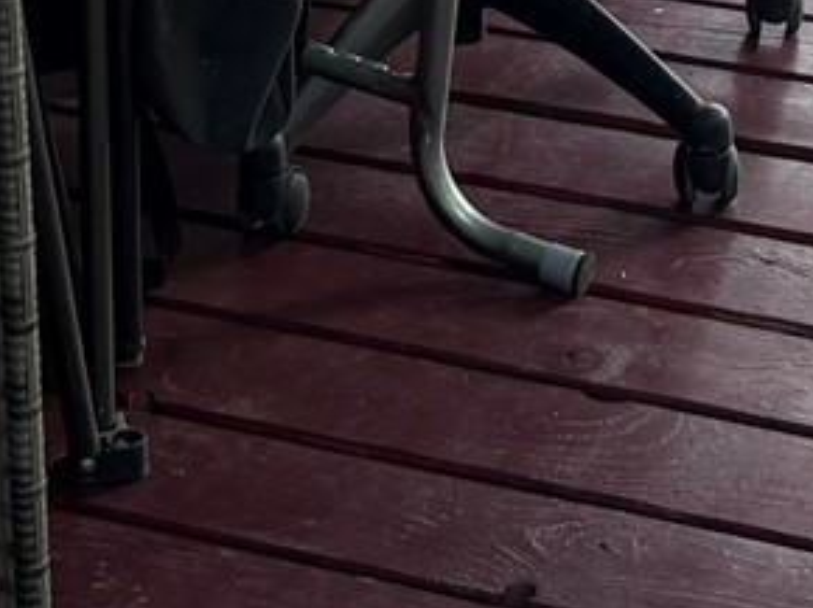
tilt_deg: -8.9
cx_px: 535
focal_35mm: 159
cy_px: -821
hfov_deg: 12.4
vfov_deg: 8.6
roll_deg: +1.8
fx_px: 3731
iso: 64
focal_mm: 6.76
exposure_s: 1/147
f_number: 1.78
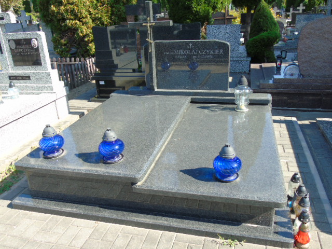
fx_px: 278
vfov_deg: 48.2
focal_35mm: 29
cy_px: 124
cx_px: 166
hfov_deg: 61.7
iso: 80
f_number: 3.6
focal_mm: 5.2
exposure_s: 1/200
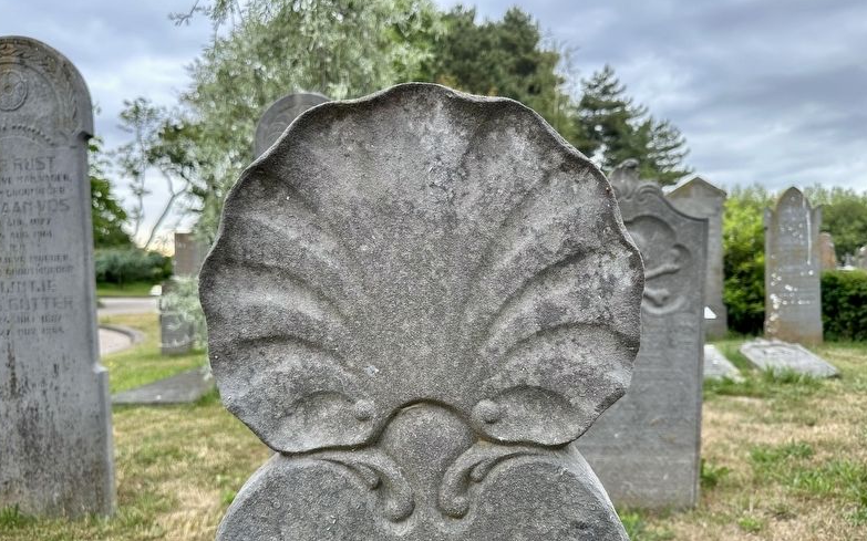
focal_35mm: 26
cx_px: 427
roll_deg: -1.3
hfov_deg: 70.4
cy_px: 326
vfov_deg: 47.3
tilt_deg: -3.7
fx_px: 614
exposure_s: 1/146
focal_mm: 6.86
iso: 100
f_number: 1.78
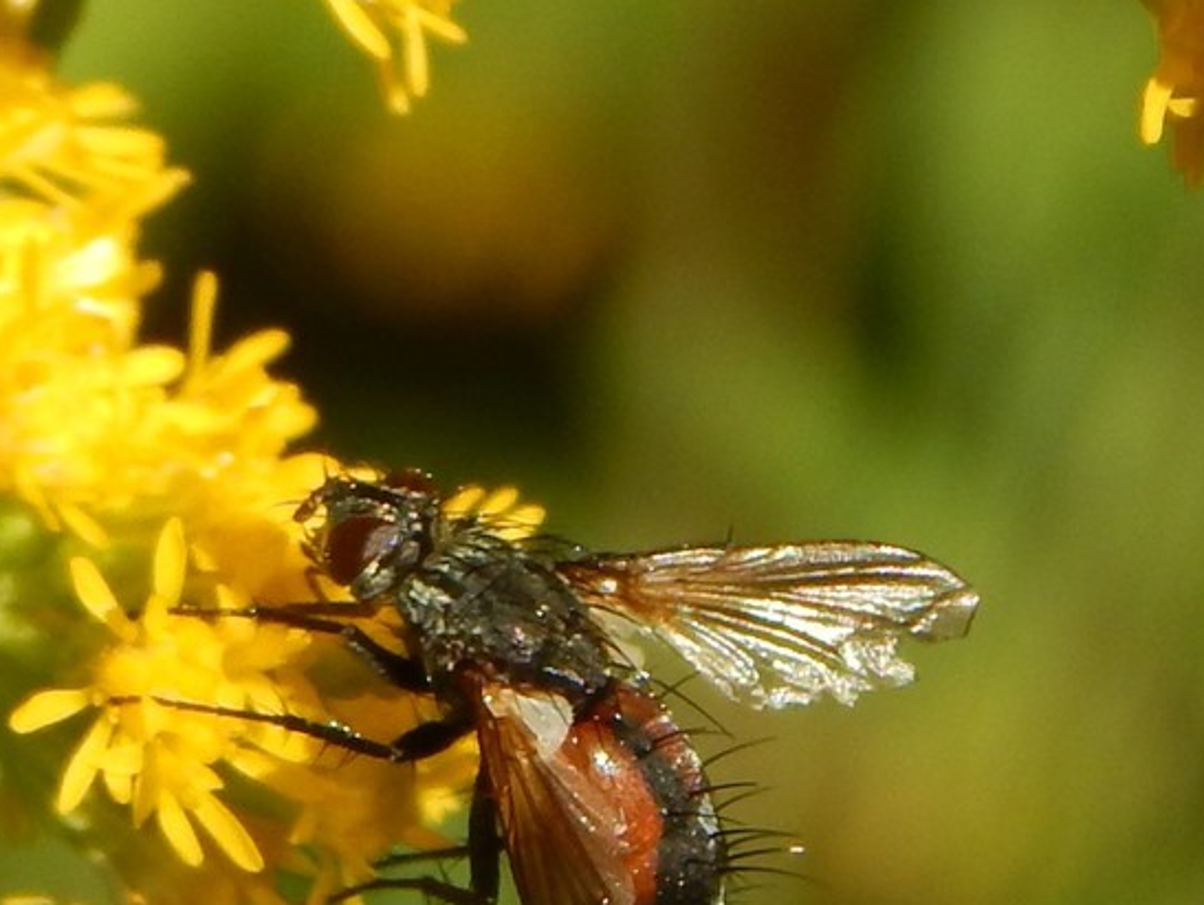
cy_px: 663
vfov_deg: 9.2
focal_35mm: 162
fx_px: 5638
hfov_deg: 12.2
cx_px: 572
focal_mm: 18.7
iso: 125
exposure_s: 1/800
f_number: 4.5
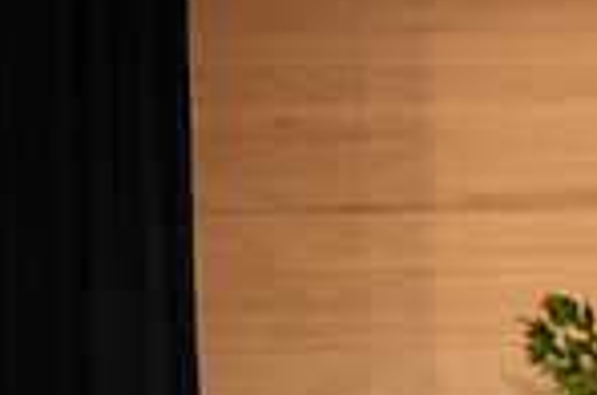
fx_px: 7794
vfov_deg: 2.9
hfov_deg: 4.3
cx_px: 1059
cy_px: 577
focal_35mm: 471
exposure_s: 1/200
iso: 2000
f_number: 5
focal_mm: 105
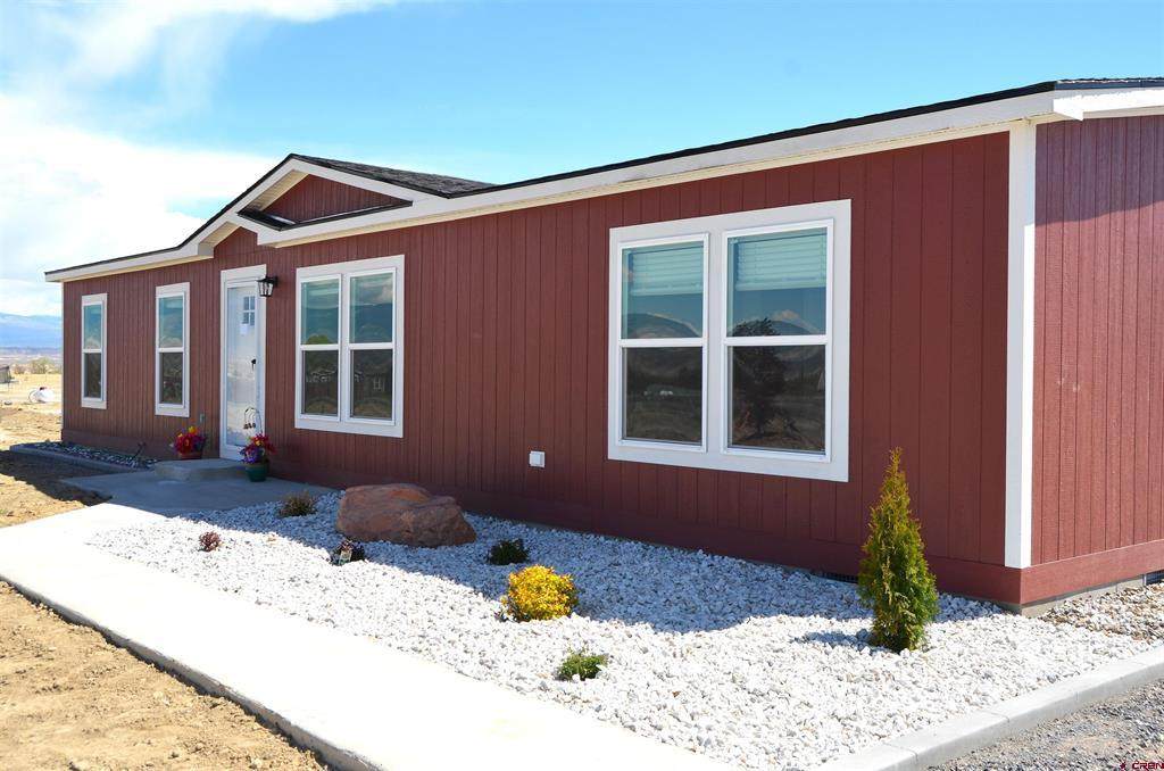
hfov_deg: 55.2
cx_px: 582
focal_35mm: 34
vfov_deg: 38.2
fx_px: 1113
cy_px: 386
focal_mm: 23
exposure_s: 1/250
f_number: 9.5
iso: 100
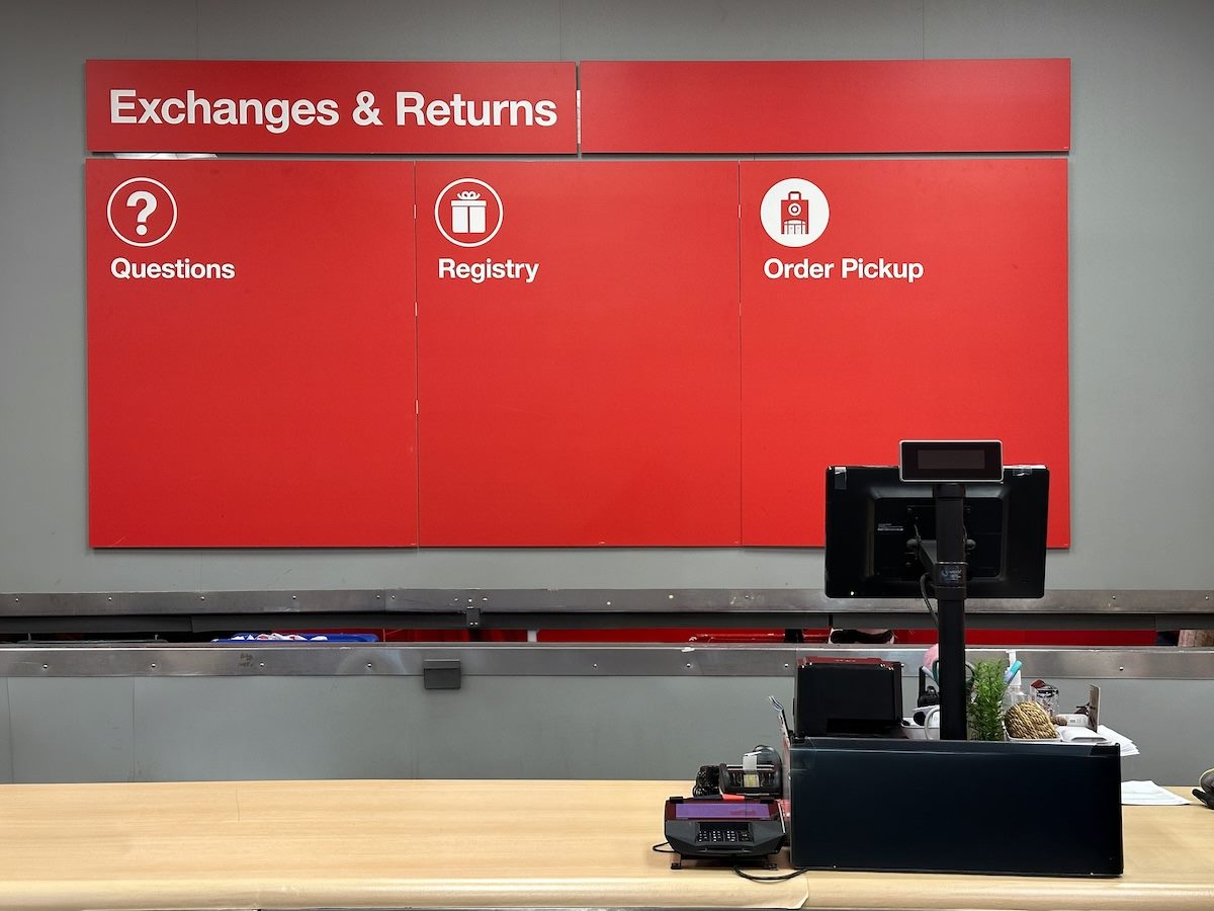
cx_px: 607
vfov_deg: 30.3
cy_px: 456
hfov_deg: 39.7
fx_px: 1683
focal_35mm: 48
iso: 100
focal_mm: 6.9
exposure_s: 1/50
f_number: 1.8
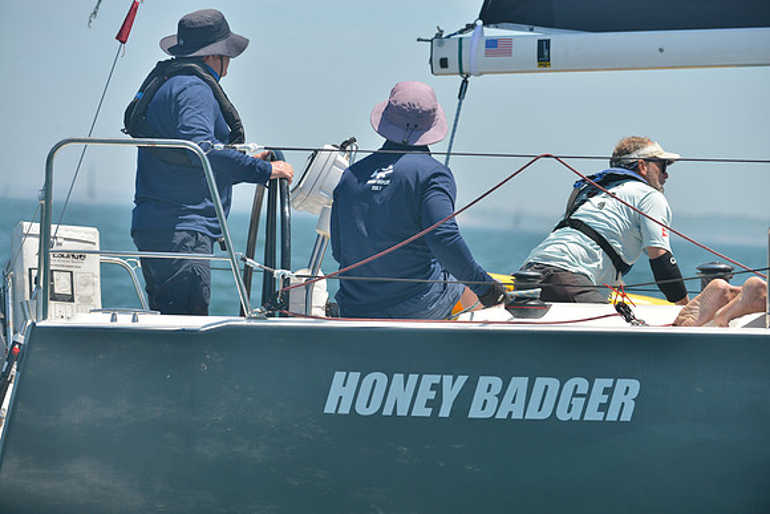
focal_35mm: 200
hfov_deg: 10.3
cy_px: 257
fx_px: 4279
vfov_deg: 6.9
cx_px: 385
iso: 280
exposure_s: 1/1000
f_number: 5.6
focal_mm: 200
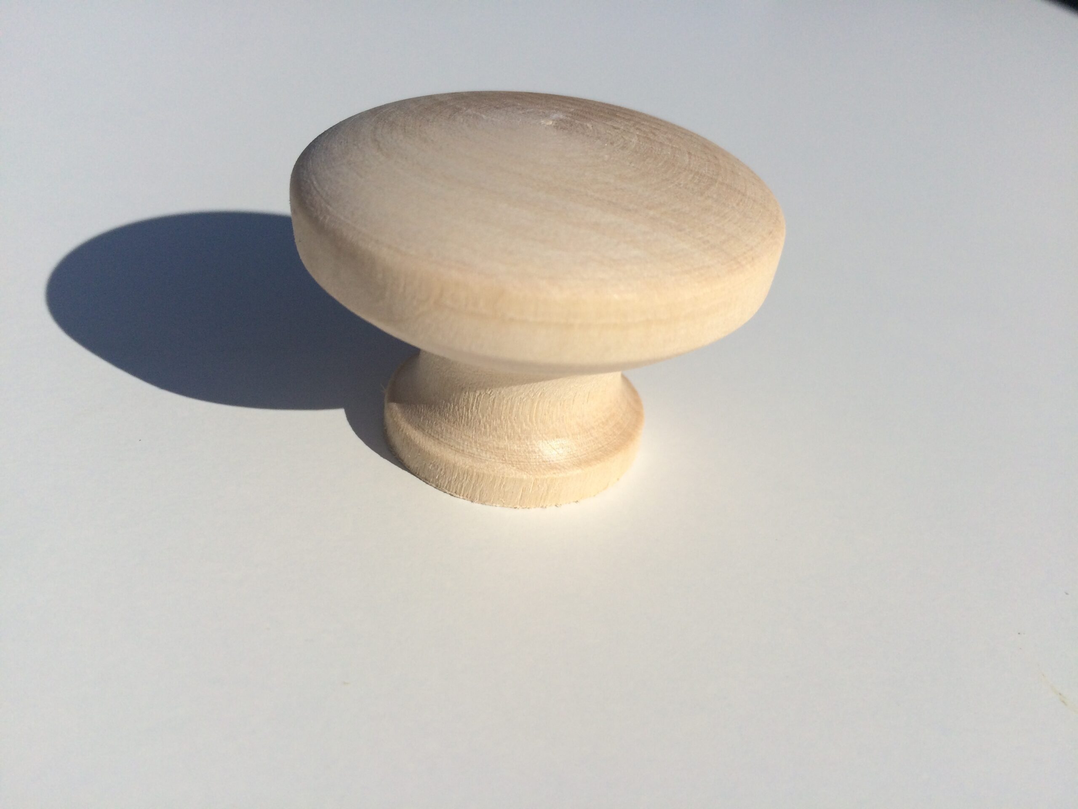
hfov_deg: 61.7
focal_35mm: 29
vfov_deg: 48.2
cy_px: 404
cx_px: 539
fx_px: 903
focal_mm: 4.15
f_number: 2.2
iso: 40
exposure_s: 1/8264
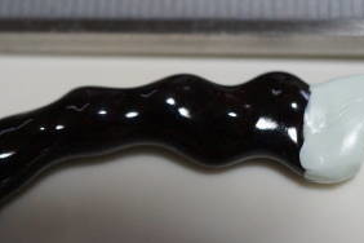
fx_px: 1031
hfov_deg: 20.0
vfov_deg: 13.4
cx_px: 164
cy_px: 109
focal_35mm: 102
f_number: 4
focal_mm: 30
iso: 2500
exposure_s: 1/160
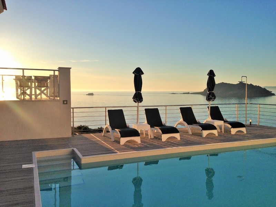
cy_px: 104
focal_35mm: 33
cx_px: 138
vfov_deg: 42.9
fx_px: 263
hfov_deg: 55.4
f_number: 2.4
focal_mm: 4.12
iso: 50
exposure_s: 1/2584
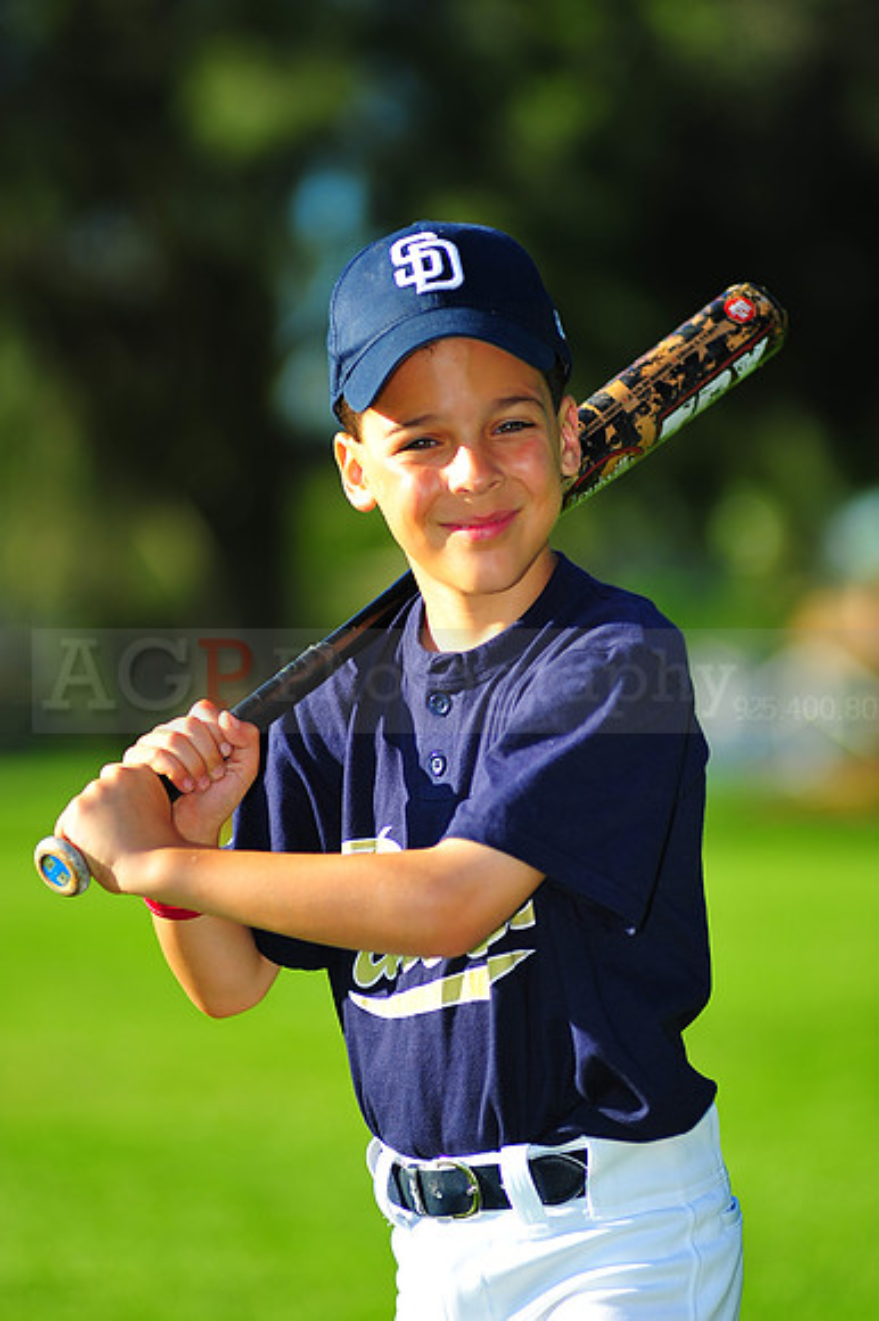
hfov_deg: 7.6
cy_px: 660
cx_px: 440
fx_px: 6600
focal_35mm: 180
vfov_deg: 11.4
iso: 200
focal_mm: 180
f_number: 3.5
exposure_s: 1/1250
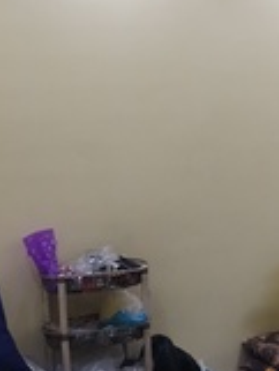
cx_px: 246
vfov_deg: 26.3
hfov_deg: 19.6
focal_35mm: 74
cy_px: 172
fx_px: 794
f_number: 1.8
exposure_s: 1/30
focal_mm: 4.75
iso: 547
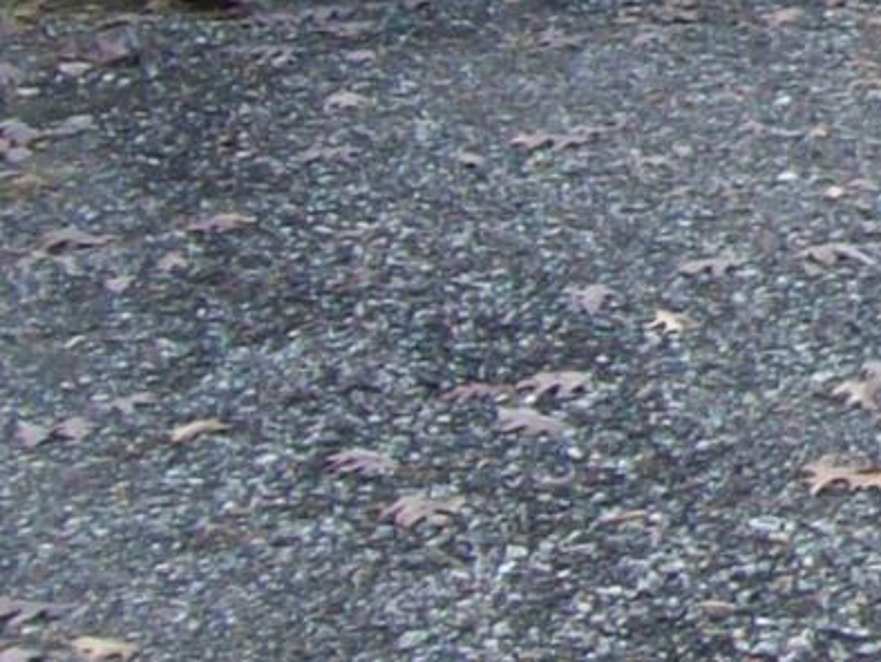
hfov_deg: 9.4
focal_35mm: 187
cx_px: 2093
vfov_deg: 7.7
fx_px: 4762
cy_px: -503
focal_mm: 6
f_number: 2.7
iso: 80
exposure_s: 1/98.3
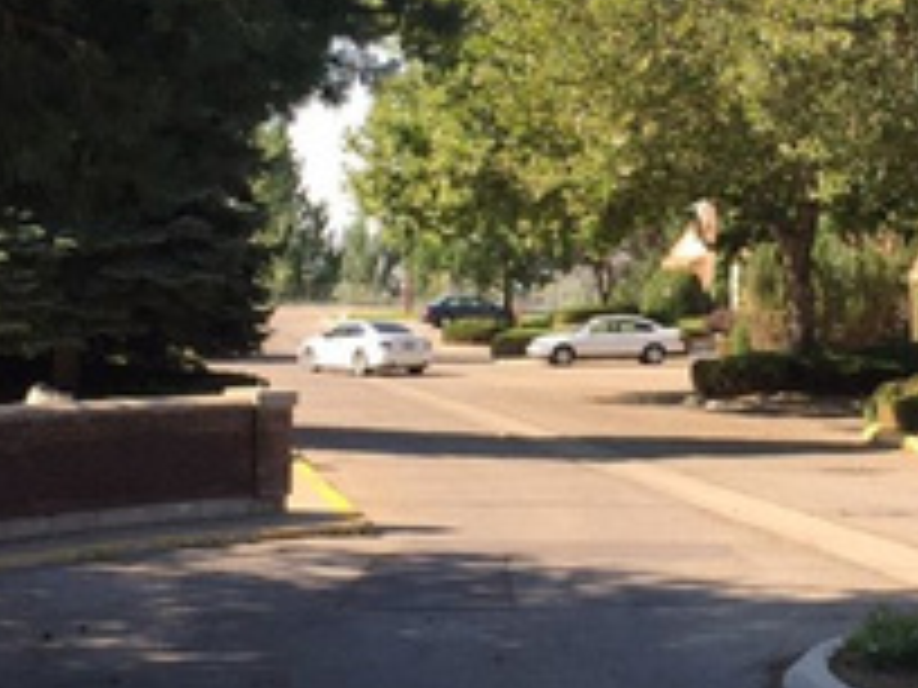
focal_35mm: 91
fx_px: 2413
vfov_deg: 16.2
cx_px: 742
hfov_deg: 21.3
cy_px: 292
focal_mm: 4.15
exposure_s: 1/746
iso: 32
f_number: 2.2
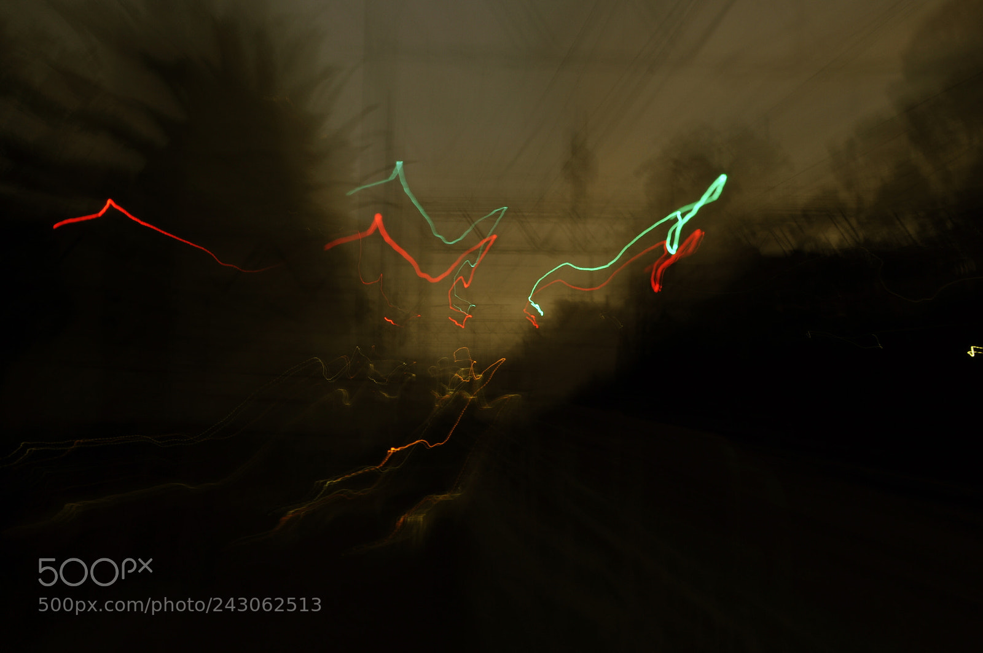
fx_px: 982
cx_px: 492
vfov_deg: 36.8
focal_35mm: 36
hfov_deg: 53.2
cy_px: 326
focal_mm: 24
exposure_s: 3
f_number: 14
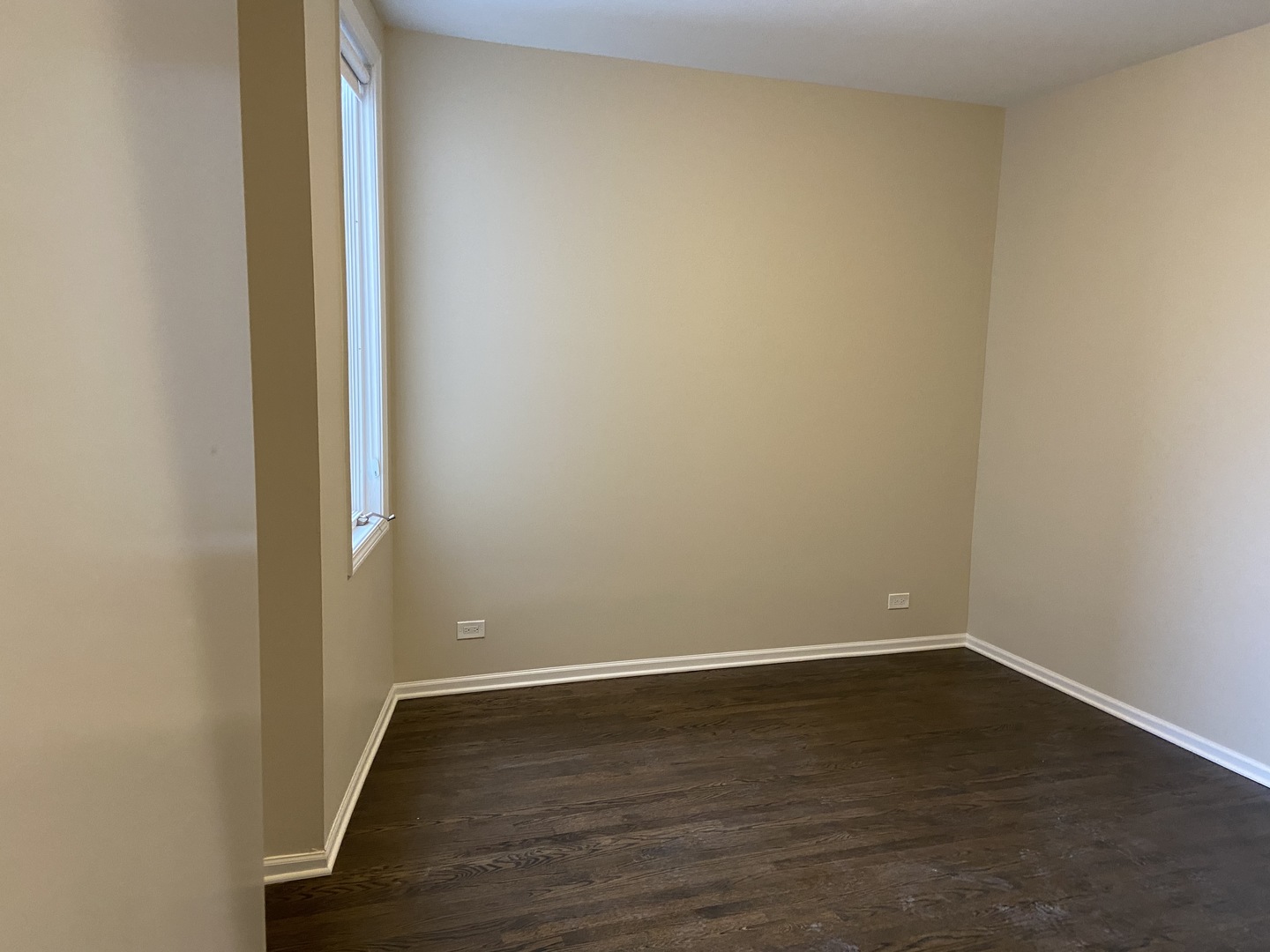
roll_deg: -1.4
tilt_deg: -7.4
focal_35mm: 26
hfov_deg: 67.3
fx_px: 954
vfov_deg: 53.1
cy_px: 476
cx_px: 635
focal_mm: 4.25
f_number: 1.8
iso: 250
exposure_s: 1/60
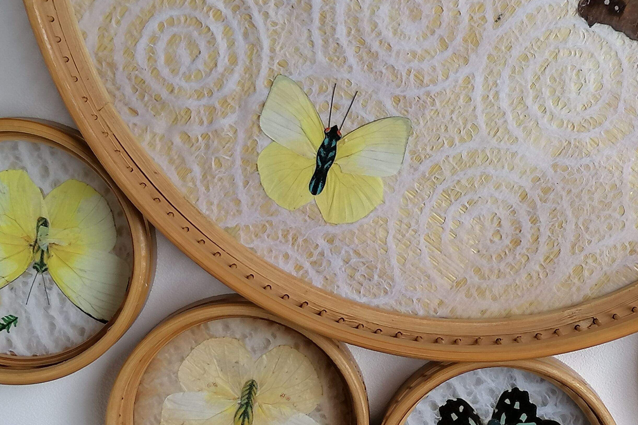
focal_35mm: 92
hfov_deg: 22.1
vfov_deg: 14.8
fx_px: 1630
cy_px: 301
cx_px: 410
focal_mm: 4.75
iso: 50
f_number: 1.8
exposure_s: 1/50
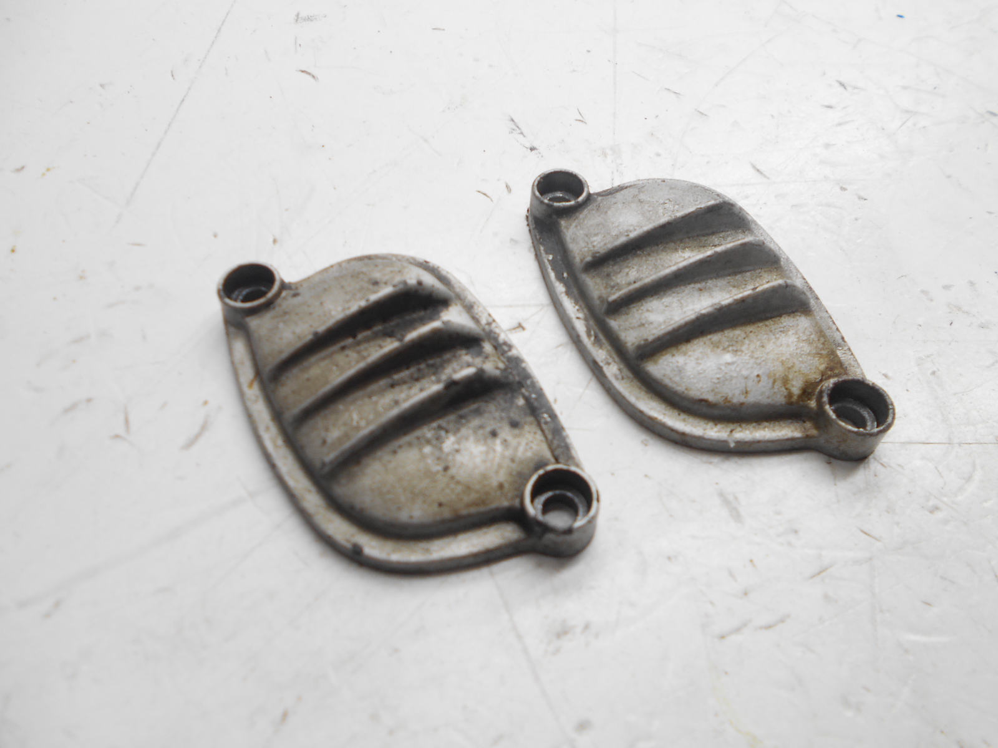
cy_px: 374
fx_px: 750
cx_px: 499
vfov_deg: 53.1
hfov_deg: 67.3
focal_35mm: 26
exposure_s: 1/30
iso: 80
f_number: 3.2
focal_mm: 4.6
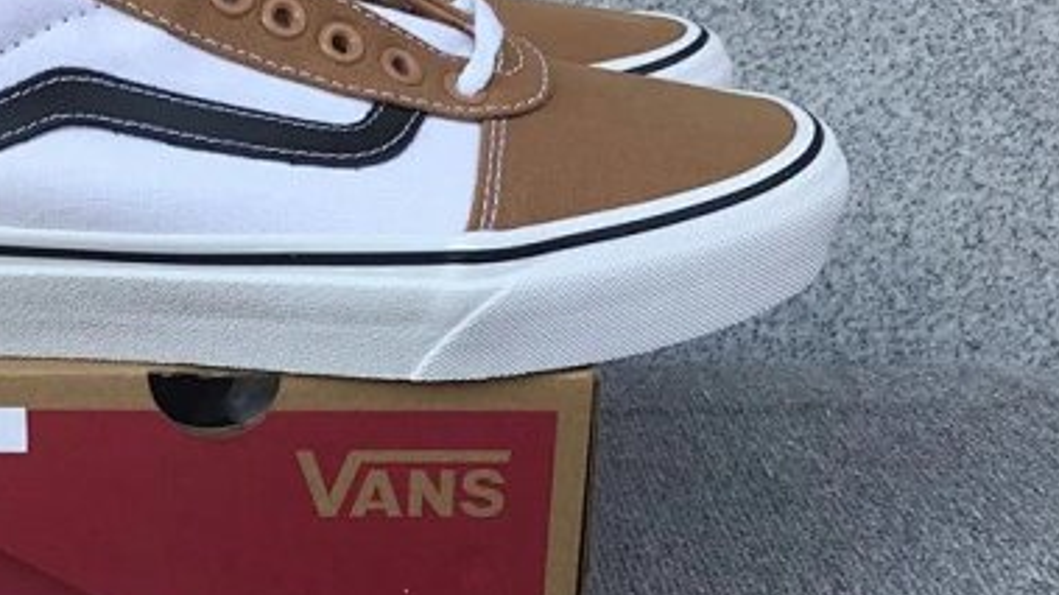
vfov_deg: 21.1
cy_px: 321
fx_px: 1600
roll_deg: +0.8
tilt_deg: -19.3
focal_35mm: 57
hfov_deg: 35.7
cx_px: 243
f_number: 2.4
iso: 25
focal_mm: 3.3
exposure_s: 1/529
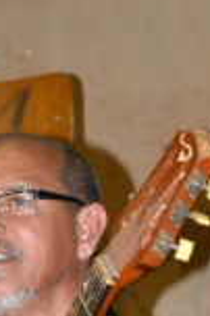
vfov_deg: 7.1
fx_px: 2508
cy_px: 503
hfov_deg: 4.8
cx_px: -14
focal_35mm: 286
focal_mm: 58
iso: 3200
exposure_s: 1/60
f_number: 5
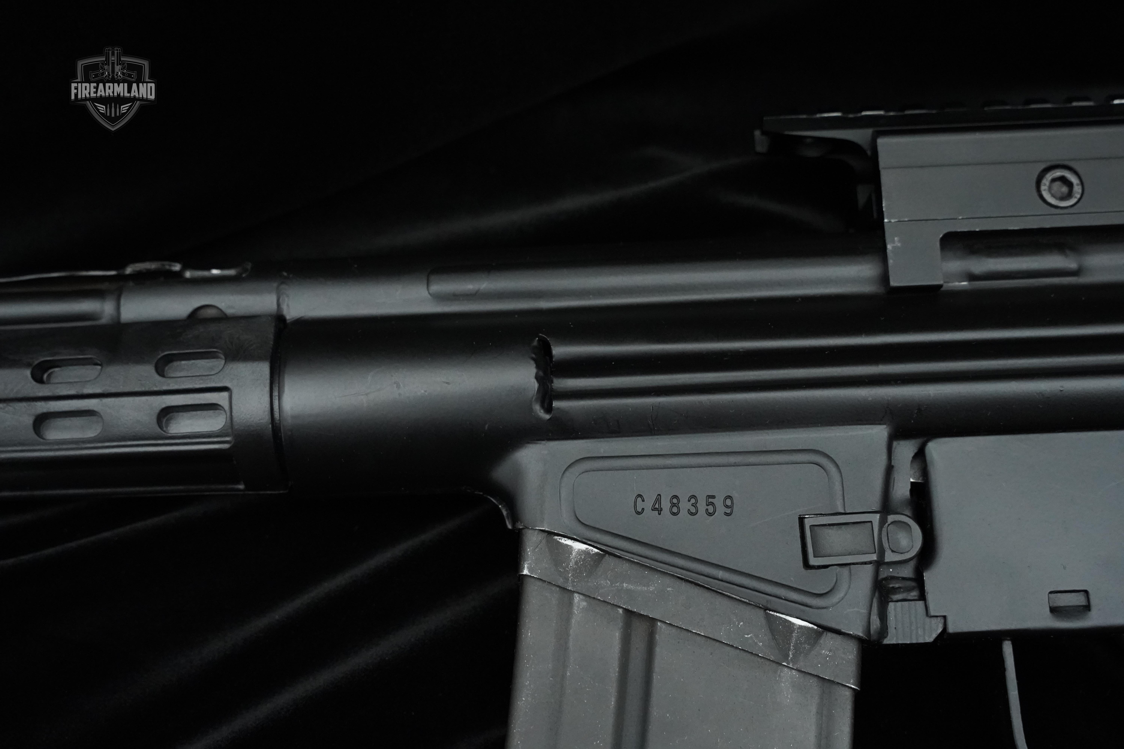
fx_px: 1452
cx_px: 562
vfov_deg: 28.9
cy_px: 374
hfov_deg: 42.3
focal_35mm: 46
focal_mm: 46.5
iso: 8000
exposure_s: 1/100
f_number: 6.3
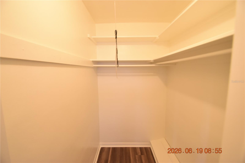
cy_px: 82
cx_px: 122
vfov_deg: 77.3
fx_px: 102
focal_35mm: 15
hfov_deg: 100.4
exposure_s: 1/60
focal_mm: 10
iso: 1000
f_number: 3.5
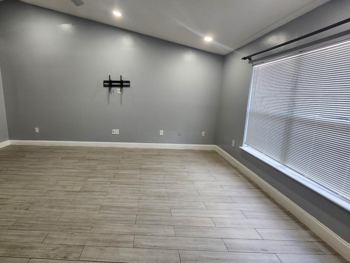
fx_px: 162
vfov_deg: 78.1
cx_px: 143
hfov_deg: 93.5
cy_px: 126
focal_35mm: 16
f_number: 2.2
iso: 250
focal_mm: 1.74
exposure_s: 1/60
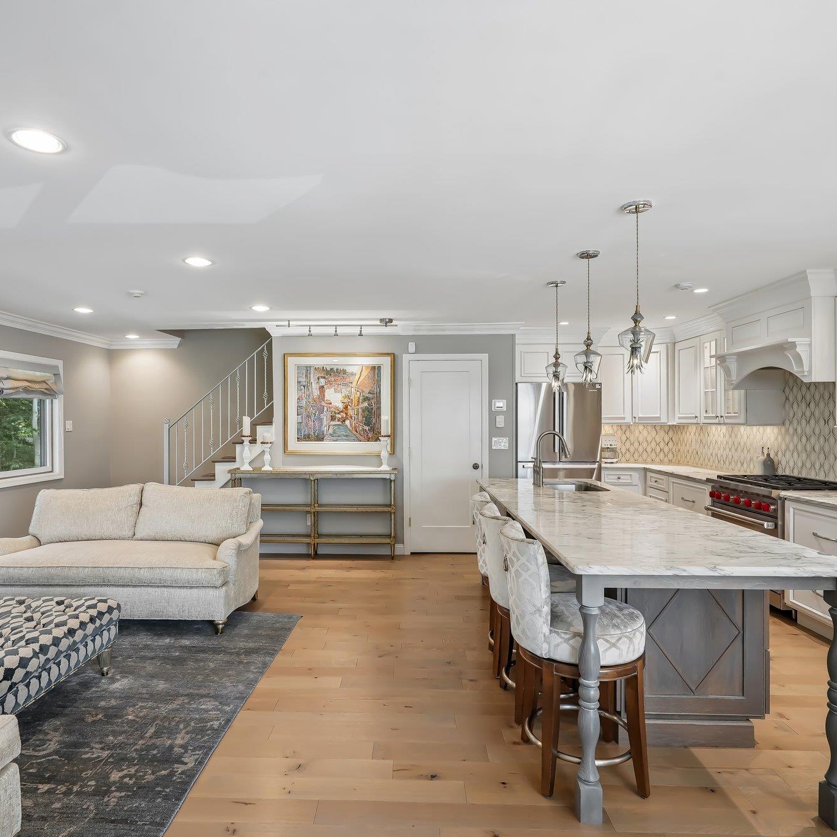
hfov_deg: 72.0
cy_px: 430
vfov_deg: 72.1
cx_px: 376
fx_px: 574
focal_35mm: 21
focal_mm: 16
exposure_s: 1/13
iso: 400
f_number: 8
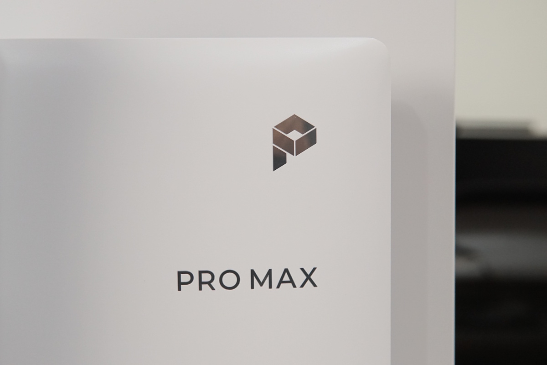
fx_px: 684
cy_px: 182
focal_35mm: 45
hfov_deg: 43.6
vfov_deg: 29.9
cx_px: 274
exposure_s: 1/320
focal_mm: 30
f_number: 3.2
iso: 1250
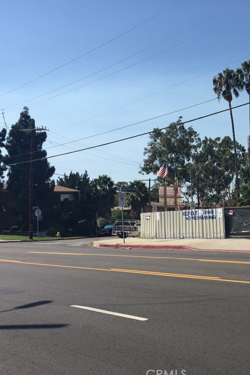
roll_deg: +2.3
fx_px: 427
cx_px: 246
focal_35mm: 41
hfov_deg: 30.5
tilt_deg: +1.7
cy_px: 190
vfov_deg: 47.4
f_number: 2.2
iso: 32
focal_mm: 4.15
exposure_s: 1/2198
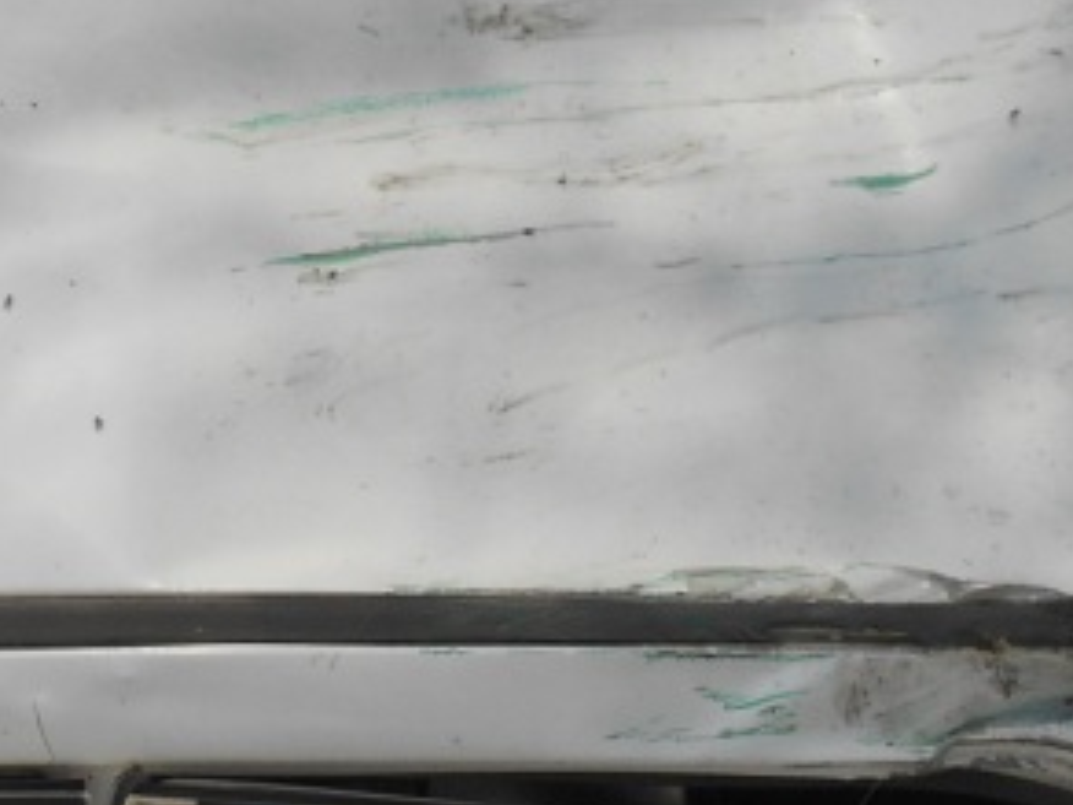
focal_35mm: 137
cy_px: 559
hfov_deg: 14.4
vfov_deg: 10.8
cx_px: 408
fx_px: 4247
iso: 80
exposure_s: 1/1000
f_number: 3.9
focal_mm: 6.7
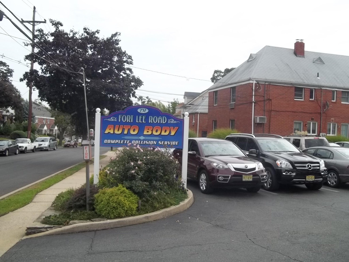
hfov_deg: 56.8
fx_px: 323
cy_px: 131
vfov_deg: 44.2
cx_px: 174
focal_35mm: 32
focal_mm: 5.7
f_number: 8.8
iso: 64
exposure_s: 1/80
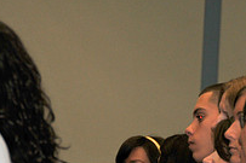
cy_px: 187
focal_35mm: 449
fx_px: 3069
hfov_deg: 4.6
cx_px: 179
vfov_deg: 3.1
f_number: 5.3
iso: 200
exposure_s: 1/60
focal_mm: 105
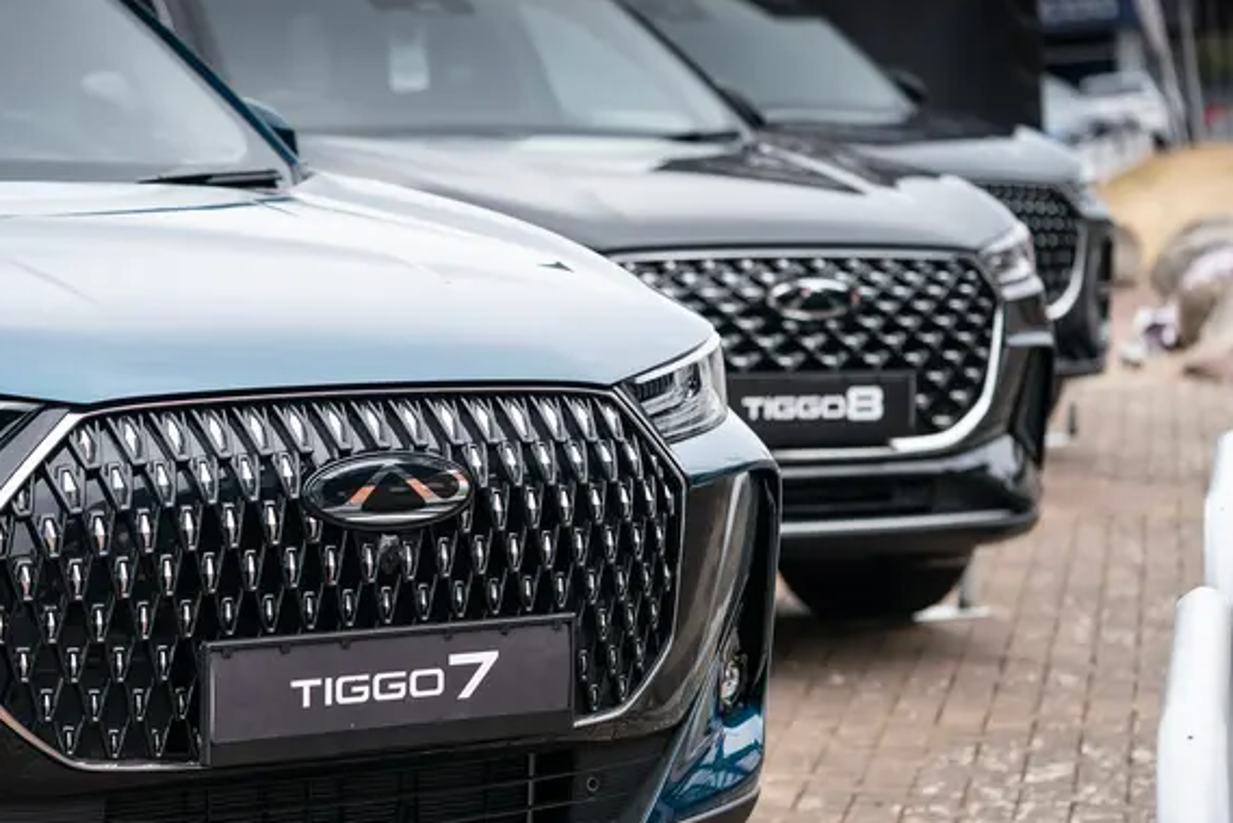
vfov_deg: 12.8
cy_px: 447
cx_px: 485
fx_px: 3666
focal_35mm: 107
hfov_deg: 19.1
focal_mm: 87
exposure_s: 1/1000
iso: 400
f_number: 3.2
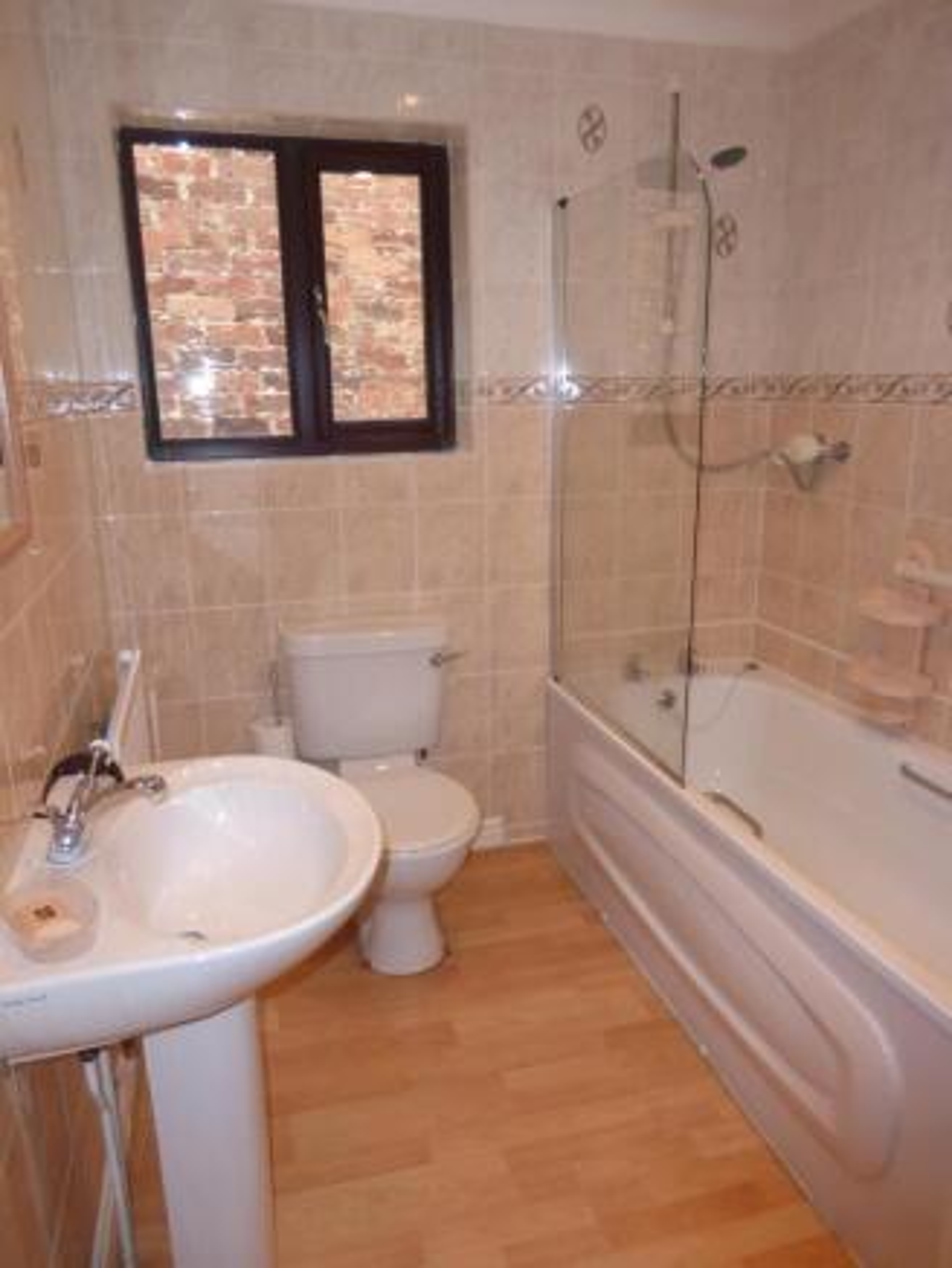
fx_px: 880
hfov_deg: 56.8
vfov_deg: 71.6
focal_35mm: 24
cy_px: 634
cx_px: 476
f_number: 3.3
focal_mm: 4.3
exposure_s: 1/60
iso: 250
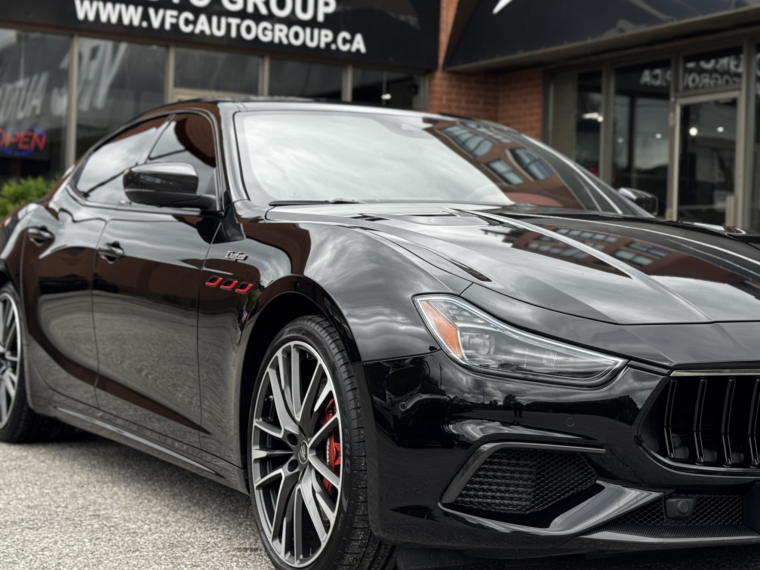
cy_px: 223
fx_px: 1493
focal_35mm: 68
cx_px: 471
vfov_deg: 21.6
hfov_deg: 28.5
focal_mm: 6.76
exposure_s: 1/926
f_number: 1.78
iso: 64
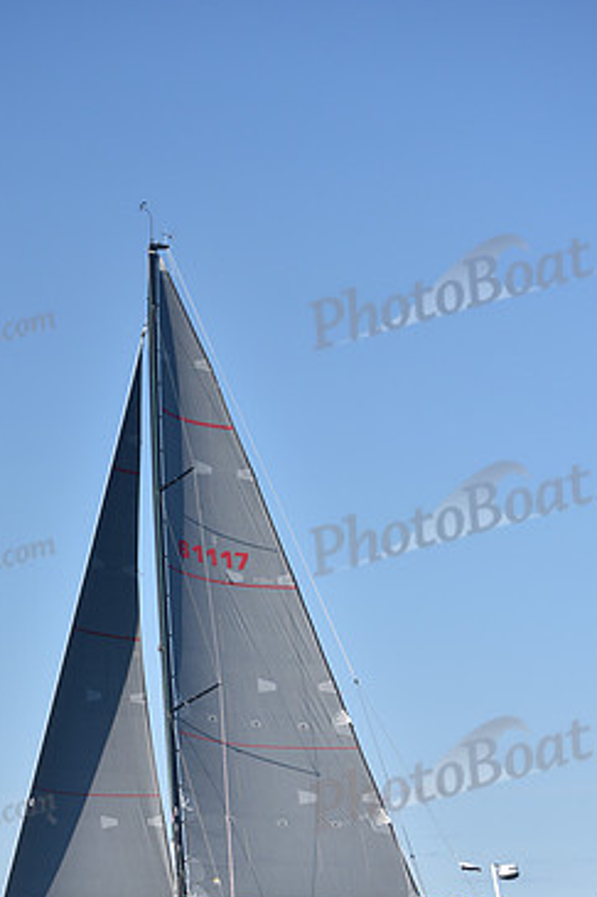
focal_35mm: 124
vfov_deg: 16.4
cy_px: 676
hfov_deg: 11.0
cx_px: 183
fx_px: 3087
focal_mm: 78
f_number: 4
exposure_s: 1/1000
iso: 250
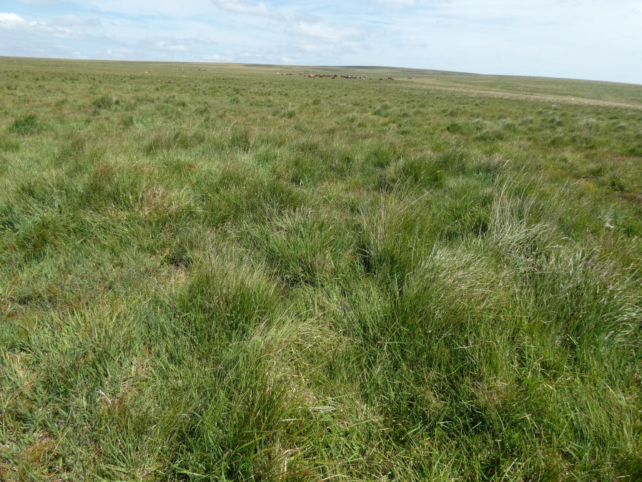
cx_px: 321
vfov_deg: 66.0
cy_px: 241
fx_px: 371
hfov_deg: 81.7
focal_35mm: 20
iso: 80
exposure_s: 1/800
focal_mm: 3.6
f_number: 3.2
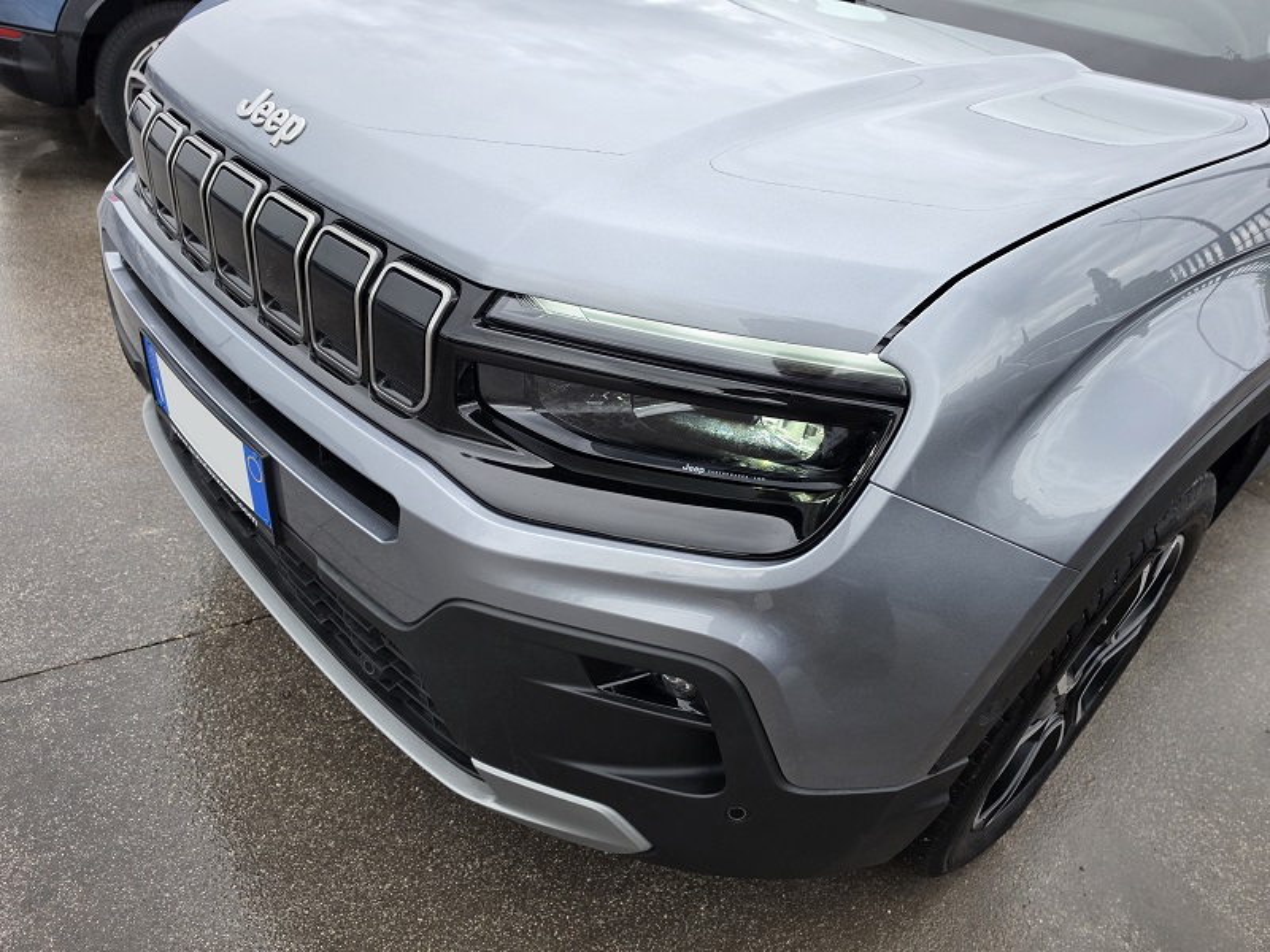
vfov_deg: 58.9
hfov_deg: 73.9
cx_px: 635
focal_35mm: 23
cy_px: 476
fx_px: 844
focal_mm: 6.5
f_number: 1.4
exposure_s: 1/200
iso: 16
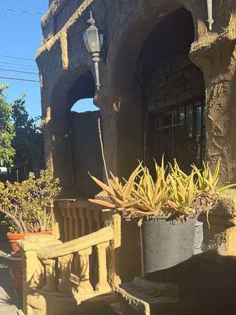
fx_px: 427
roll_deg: +1.3
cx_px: 75
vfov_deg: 39.0
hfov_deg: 30.6
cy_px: 249
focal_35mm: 47
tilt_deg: -7.4
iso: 80
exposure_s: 1/1653
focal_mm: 6.76
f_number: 1.78
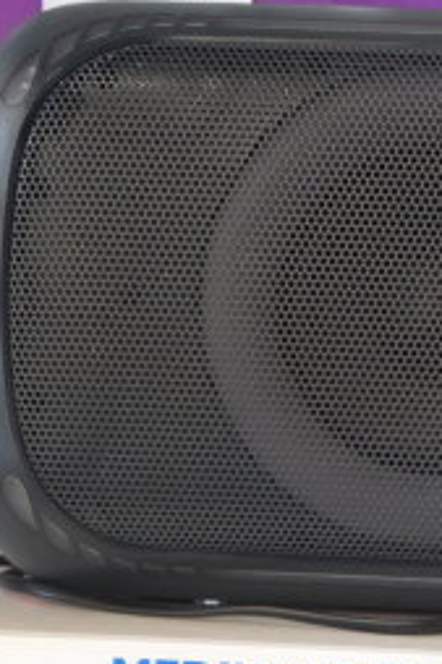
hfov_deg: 11.4
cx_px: 403
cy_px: 1078
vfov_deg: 15.5
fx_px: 2194
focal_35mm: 119
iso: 900
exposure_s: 1/40
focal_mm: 22
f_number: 3.8
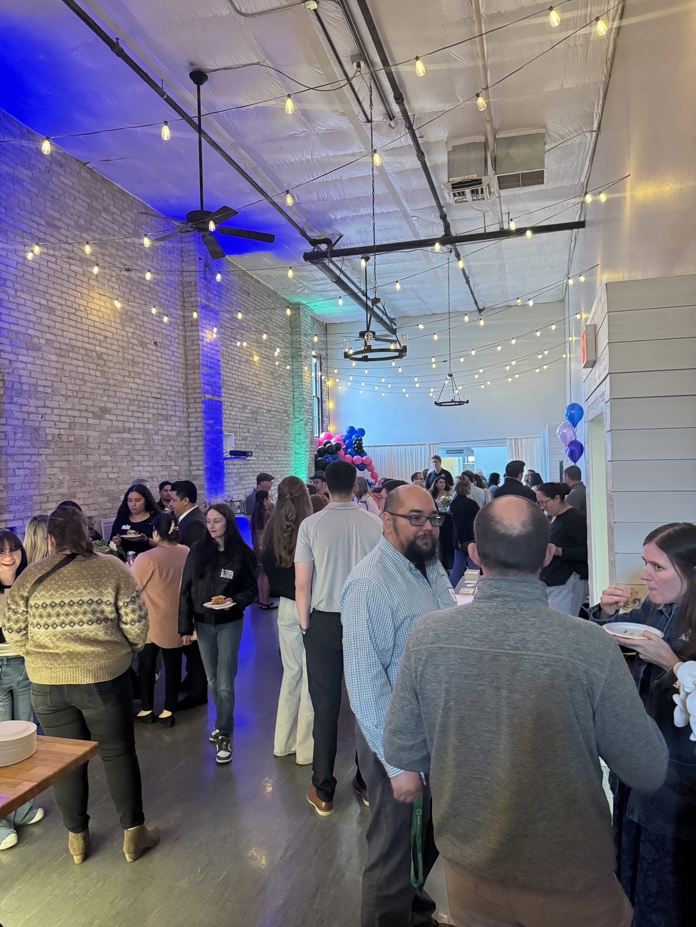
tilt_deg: -0.7
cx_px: 348
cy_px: 464
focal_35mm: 24
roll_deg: +1.5
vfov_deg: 71.6
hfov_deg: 56.8
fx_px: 643
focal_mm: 6.76
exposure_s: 1/60
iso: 800
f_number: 1.78
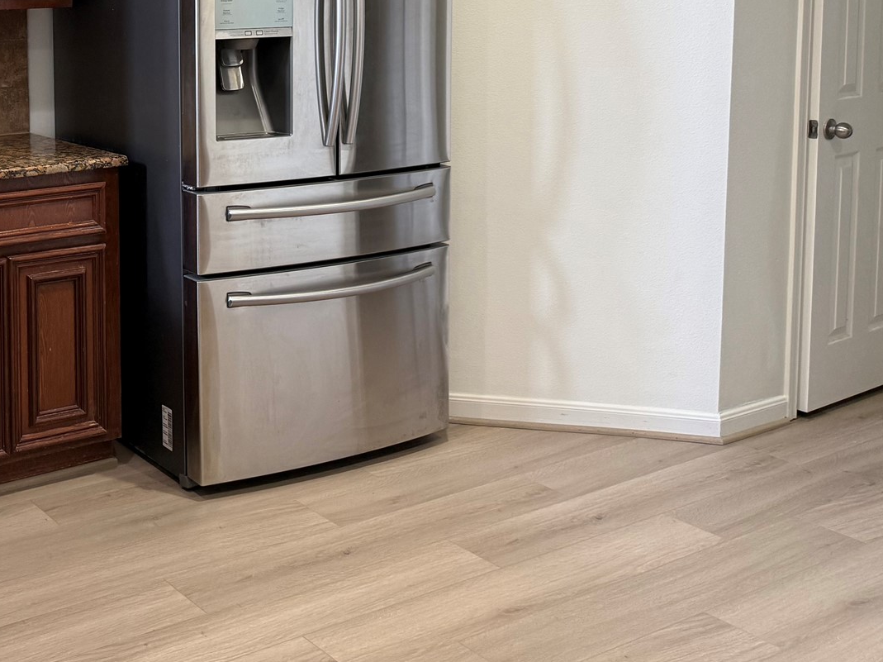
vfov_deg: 30.2
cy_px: 76
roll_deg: +0.9
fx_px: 1173
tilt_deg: -4.4
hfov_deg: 37.7
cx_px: 42
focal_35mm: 46
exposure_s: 1/60
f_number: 1.78
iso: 200
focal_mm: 6.76
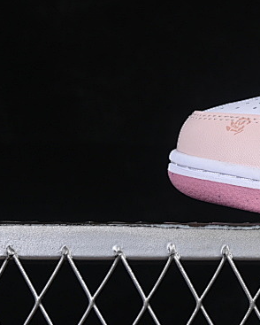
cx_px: 467
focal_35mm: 207
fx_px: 1989
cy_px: 27
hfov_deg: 7.3
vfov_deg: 9.3
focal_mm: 50
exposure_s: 1/80
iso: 160
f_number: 8
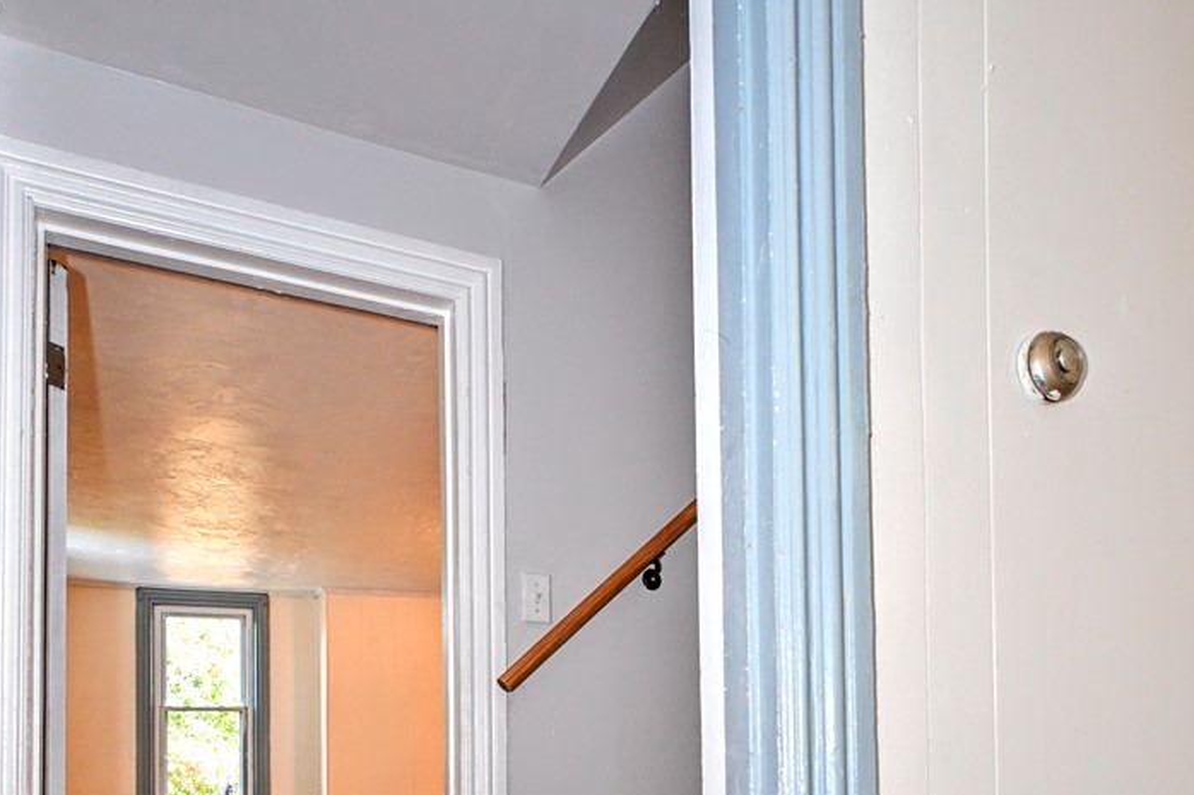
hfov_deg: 65.5
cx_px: 585
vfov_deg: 42.4
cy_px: 723
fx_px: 928
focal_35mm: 28
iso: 640
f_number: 4
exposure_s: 1/60
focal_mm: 12
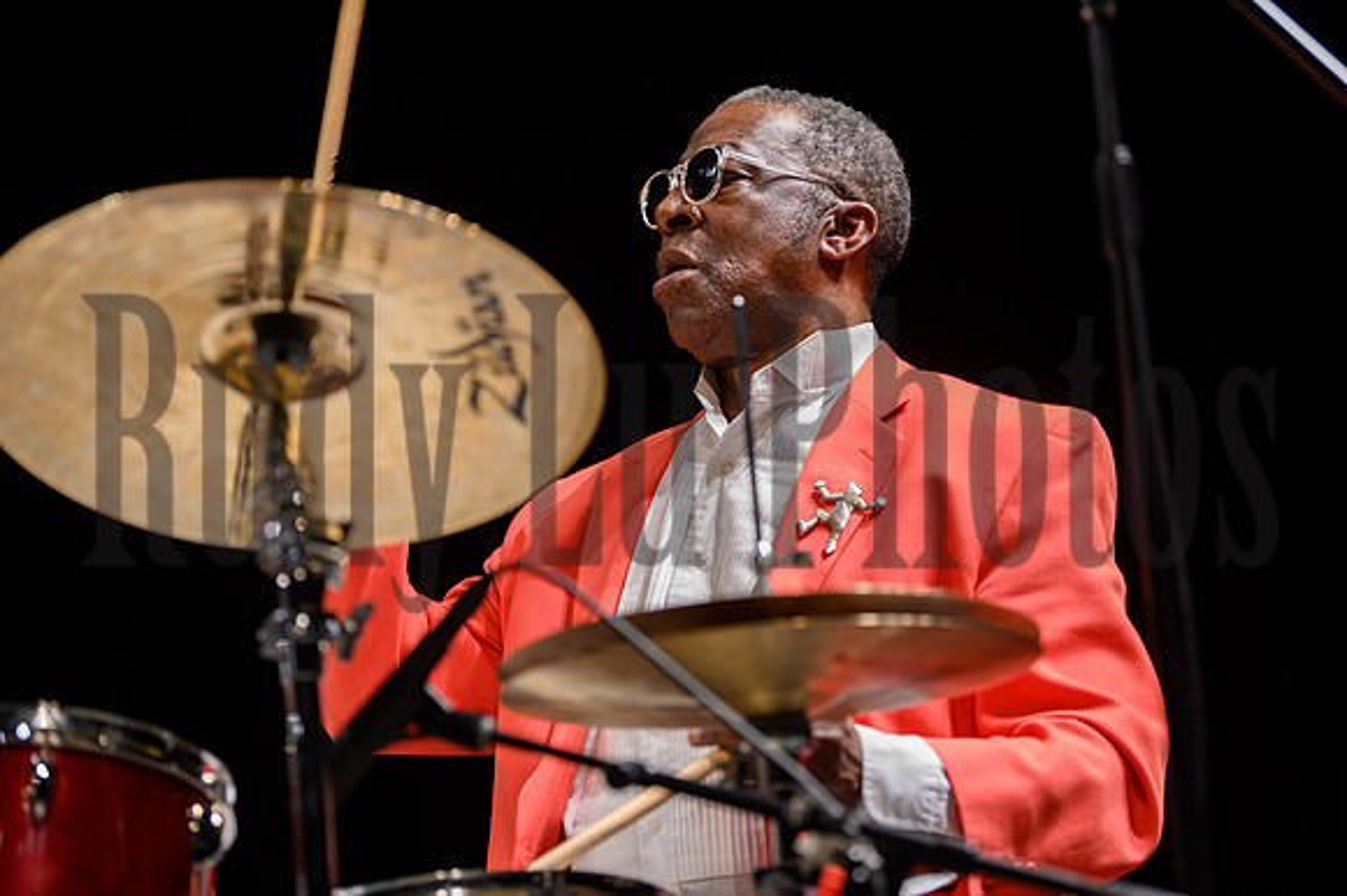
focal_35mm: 130
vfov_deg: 10.5
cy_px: 448
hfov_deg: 15.8
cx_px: 674
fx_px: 4861
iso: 1800
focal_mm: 130
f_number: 3.2
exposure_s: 1/200
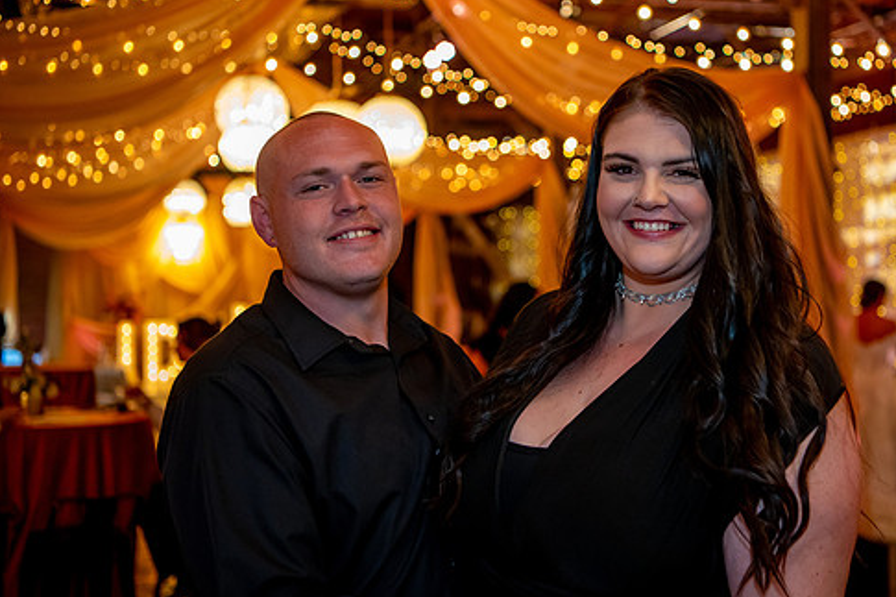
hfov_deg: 36.1
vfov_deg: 24.6
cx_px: 532
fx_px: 1368
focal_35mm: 55
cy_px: 264
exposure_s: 1/250
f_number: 2.8
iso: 4000
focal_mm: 46
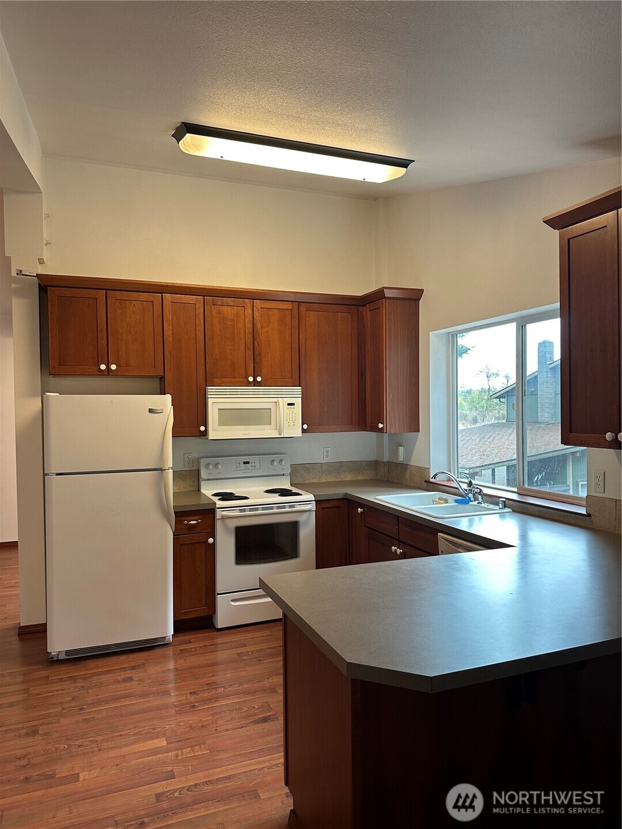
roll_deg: +0.4
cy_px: 414
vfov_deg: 71.6
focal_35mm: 24
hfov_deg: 56.8
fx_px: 575
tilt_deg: +0.8
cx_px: 311
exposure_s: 1/120
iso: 160
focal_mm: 6.86
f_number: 1.78
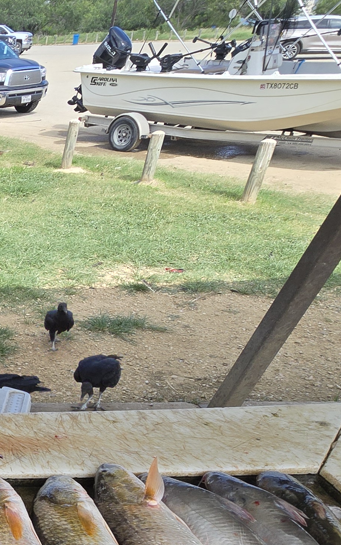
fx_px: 565
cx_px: -218
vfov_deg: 49.5
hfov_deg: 23.6
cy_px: 410
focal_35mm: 38
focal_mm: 2.2
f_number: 2.2
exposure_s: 1/1055
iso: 50
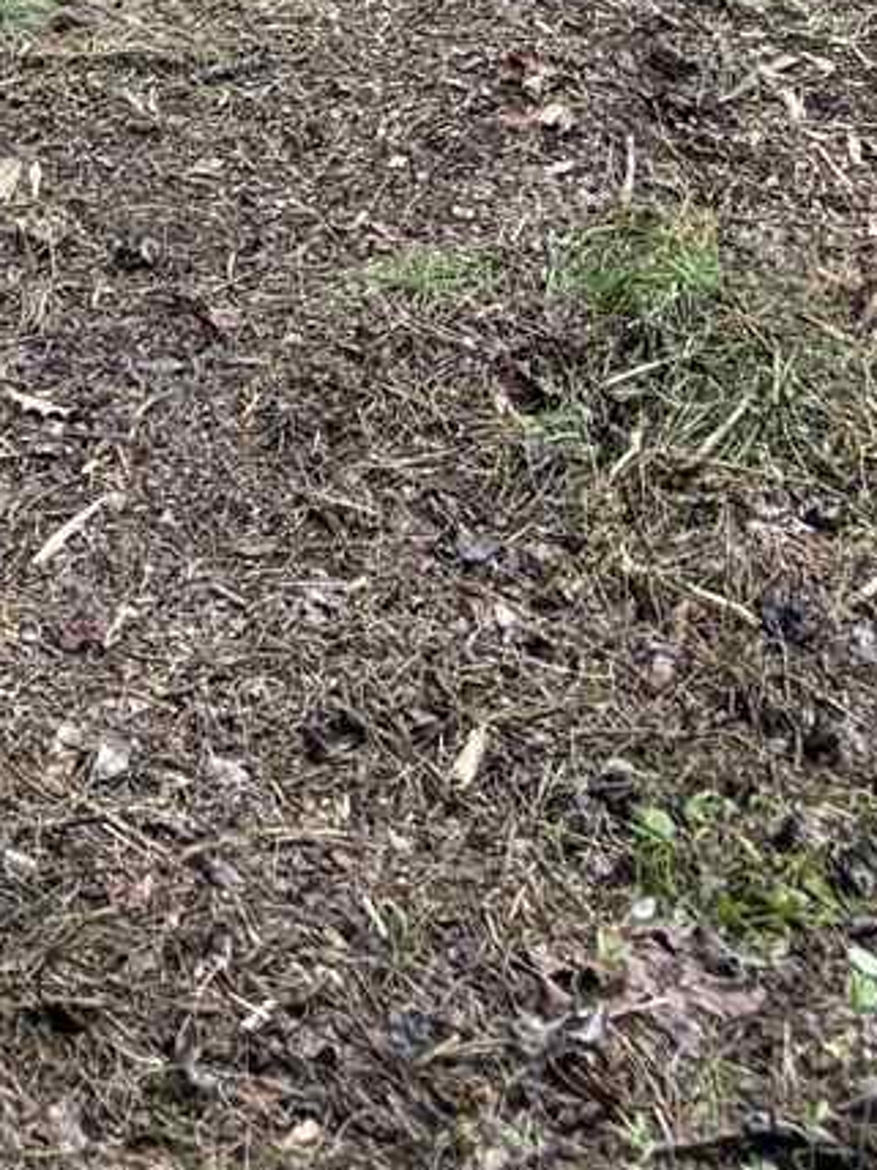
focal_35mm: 140
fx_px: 4729
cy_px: -1566
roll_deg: -4.1
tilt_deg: -1.7
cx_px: -549
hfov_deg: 10.2
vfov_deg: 11.7
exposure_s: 1/240
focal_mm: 5.96
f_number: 1.6
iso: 125
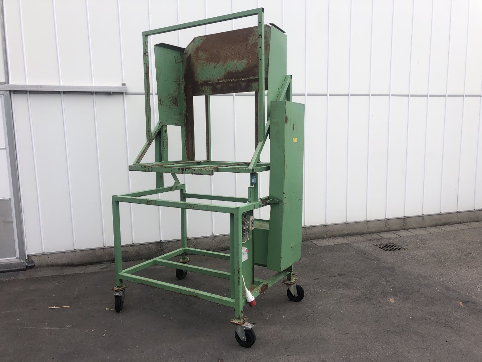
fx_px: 390
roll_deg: +1.7
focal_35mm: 28
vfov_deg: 49.7
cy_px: 181
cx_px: 241
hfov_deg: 63.4
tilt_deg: -6.9
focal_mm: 4
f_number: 1.8
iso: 20
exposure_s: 1/510
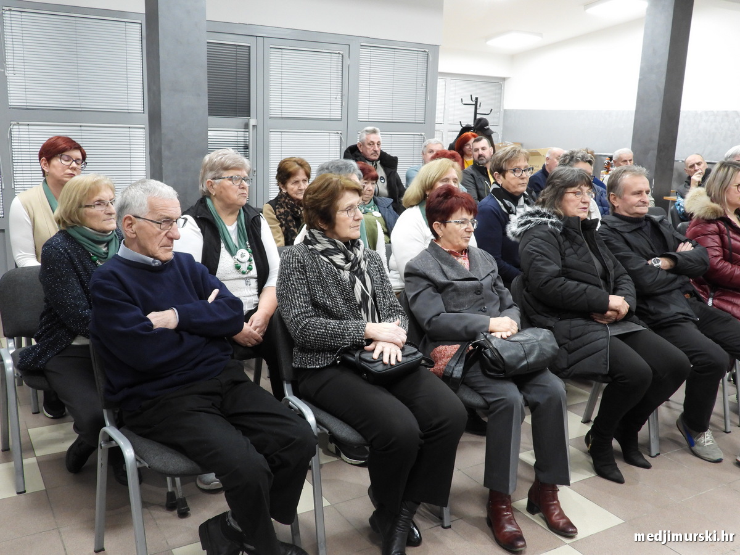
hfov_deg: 56.8
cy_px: 278
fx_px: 684
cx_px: 370
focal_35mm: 32
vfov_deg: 44.2
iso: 360
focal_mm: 5.8
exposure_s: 1/30
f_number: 3.2
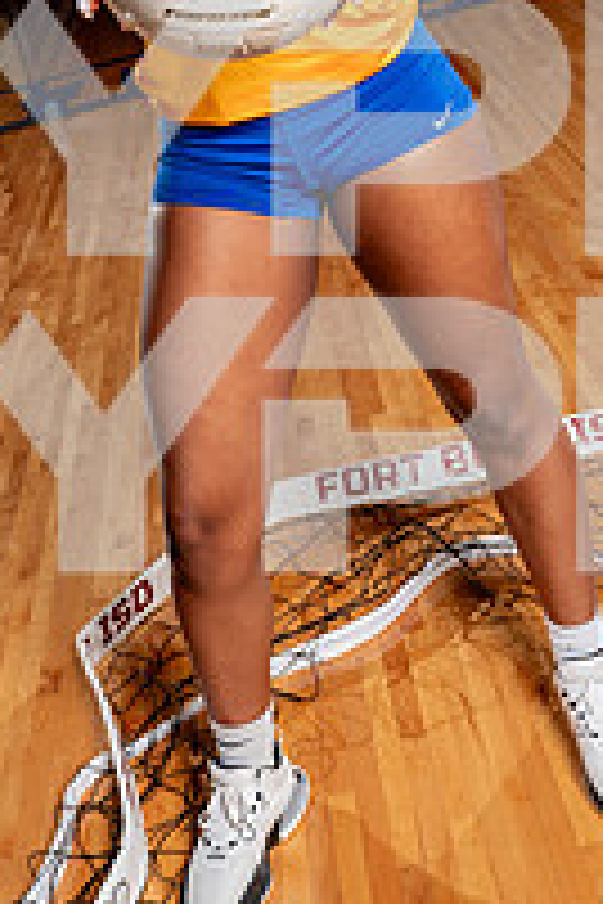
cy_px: 121
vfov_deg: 34.0
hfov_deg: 24.1
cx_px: 220
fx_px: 1407
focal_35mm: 56
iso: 200
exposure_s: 1/250
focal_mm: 25
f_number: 5.6
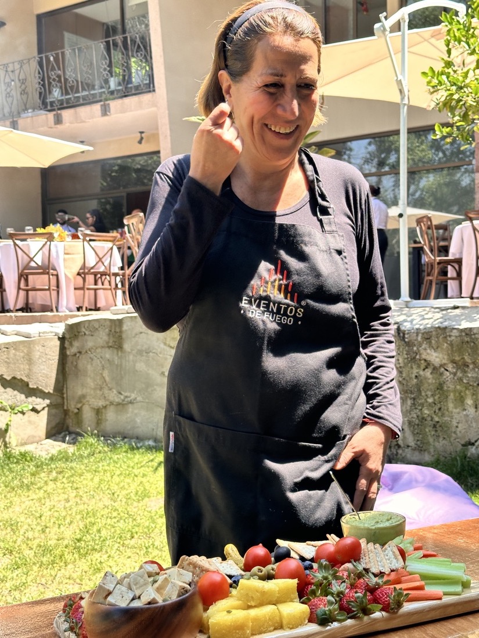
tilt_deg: -0.5
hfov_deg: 30.3
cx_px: 240
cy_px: 319
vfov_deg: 39.7
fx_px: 886
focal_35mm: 48
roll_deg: -0.4
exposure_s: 1/469
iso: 64
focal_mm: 6.86
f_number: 1.78
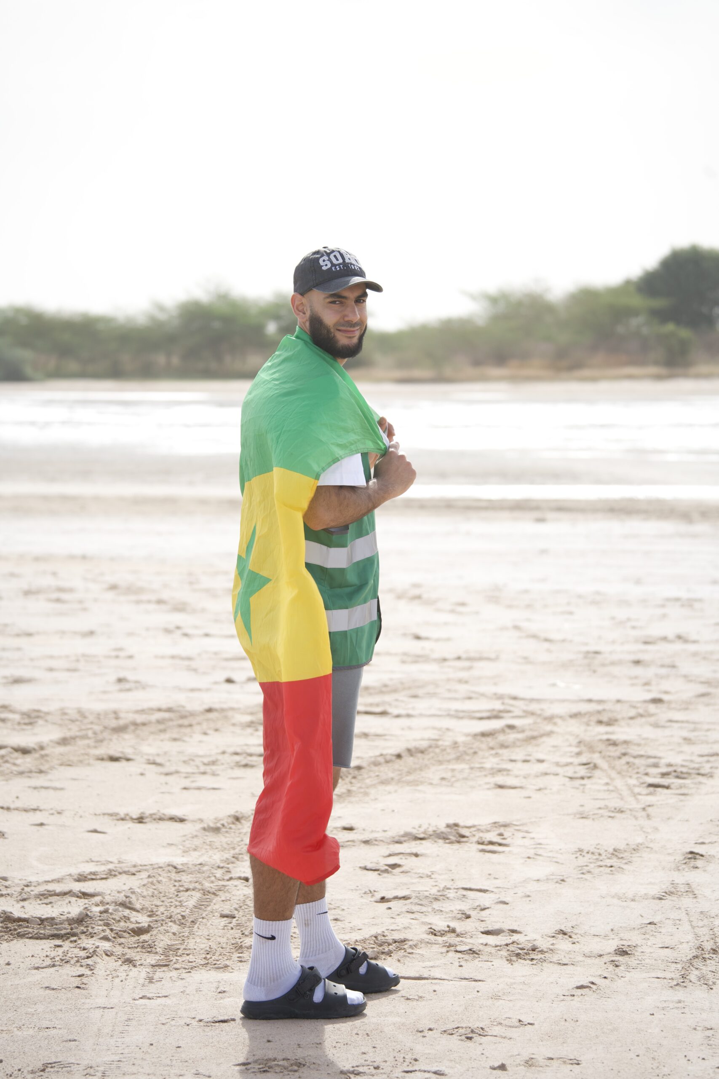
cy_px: 540
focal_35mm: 122
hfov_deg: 11.2
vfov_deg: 16.8
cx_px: 360
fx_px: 3654
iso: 250
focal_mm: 122
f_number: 5.6
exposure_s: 1/640
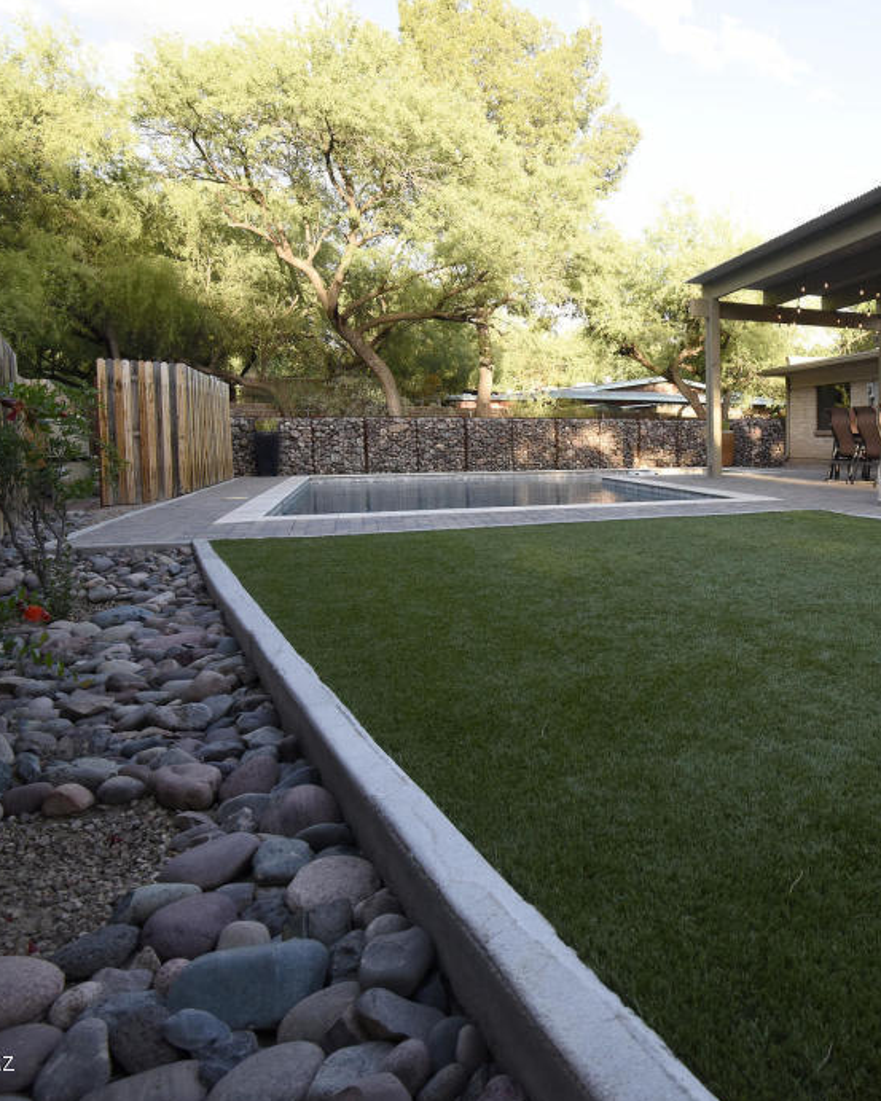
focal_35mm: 25
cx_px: 779
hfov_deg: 50.9
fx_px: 815
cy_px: 497
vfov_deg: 67.9
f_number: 7.1
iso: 800
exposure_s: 1/200
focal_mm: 16
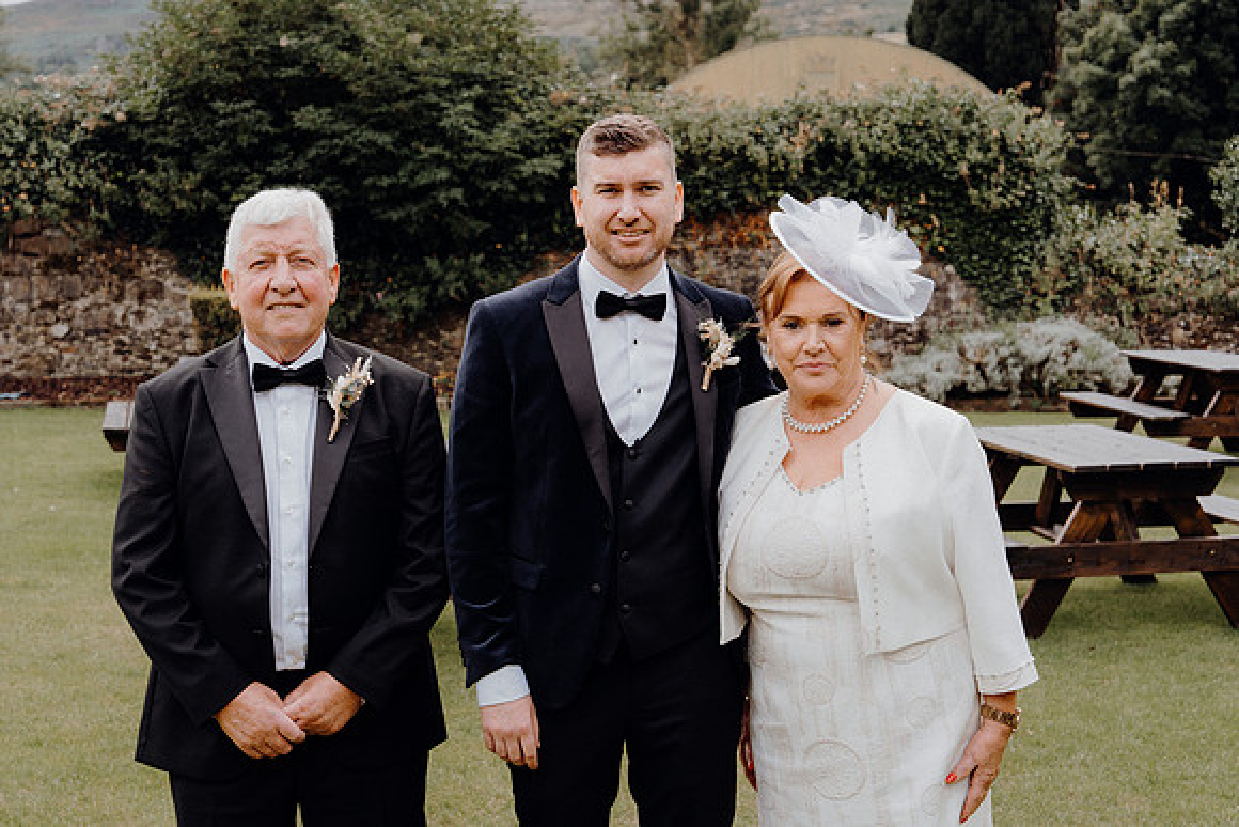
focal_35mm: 57
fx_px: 1962
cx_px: 620
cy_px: 414
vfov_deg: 23.8
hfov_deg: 35.0
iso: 160
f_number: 6.3
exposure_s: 1/160
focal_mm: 57
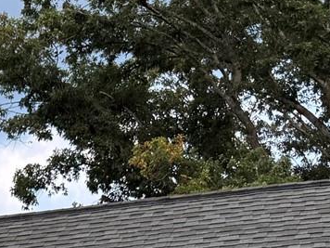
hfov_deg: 13.3
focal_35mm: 138
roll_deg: +0.0
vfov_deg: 9.6
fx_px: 1316
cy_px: 588
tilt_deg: -1.5
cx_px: -197
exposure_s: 1/132
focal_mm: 6.76
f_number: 1.78
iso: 50
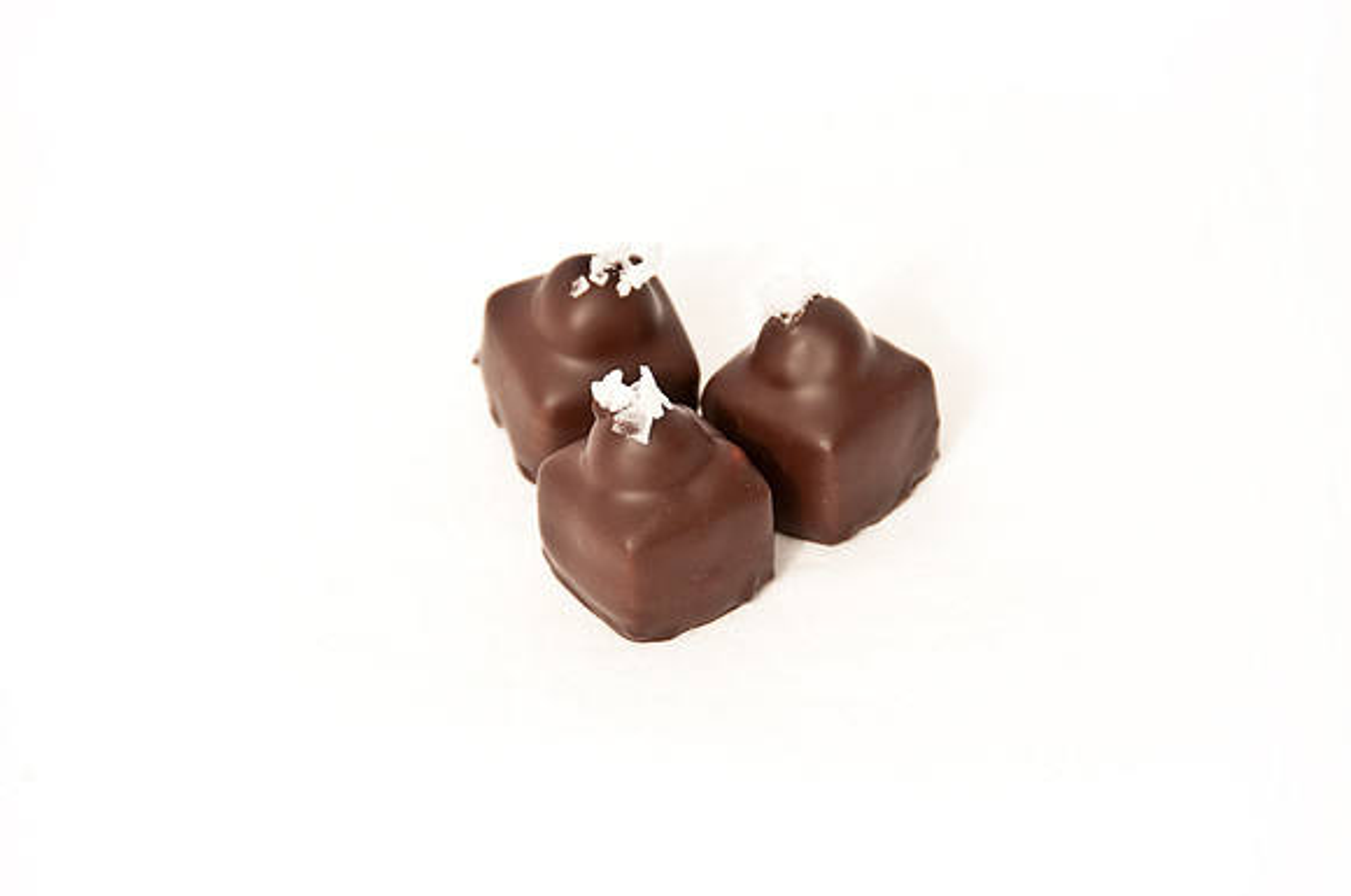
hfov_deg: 6.9
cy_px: 448
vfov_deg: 4.6
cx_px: 676
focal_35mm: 300
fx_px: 11243
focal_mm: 200
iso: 200
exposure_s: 1/8
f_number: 5.6
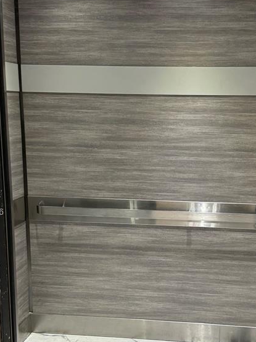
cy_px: 213
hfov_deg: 27.9
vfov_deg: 36.6
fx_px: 513
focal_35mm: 52
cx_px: 167
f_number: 1.78
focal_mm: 6.86
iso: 200
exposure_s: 1/120
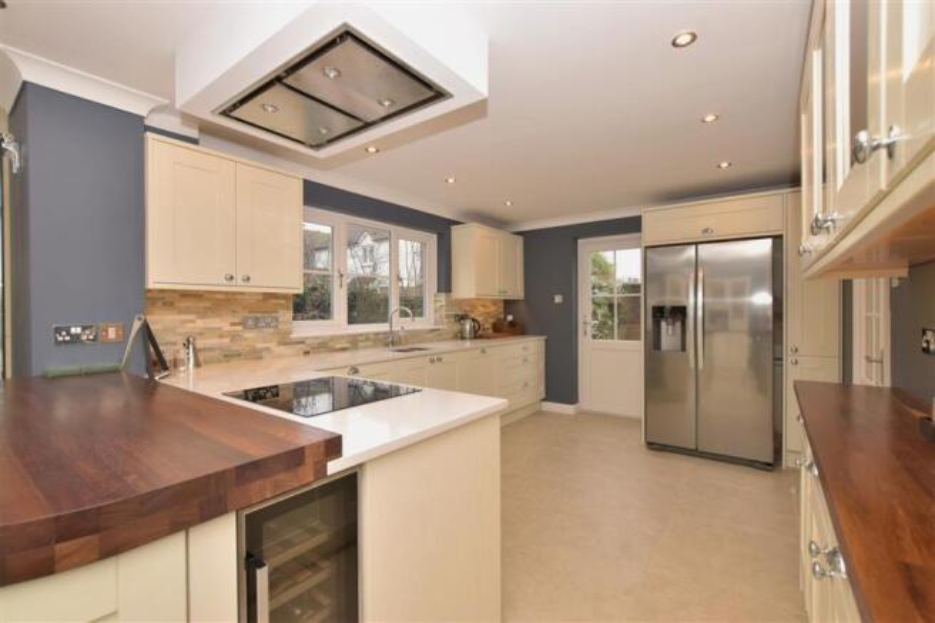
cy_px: 312
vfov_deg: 77.3
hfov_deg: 100.4
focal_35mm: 15
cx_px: 468
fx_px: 389
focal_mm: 10
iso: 500
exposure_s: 1/80
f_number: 8
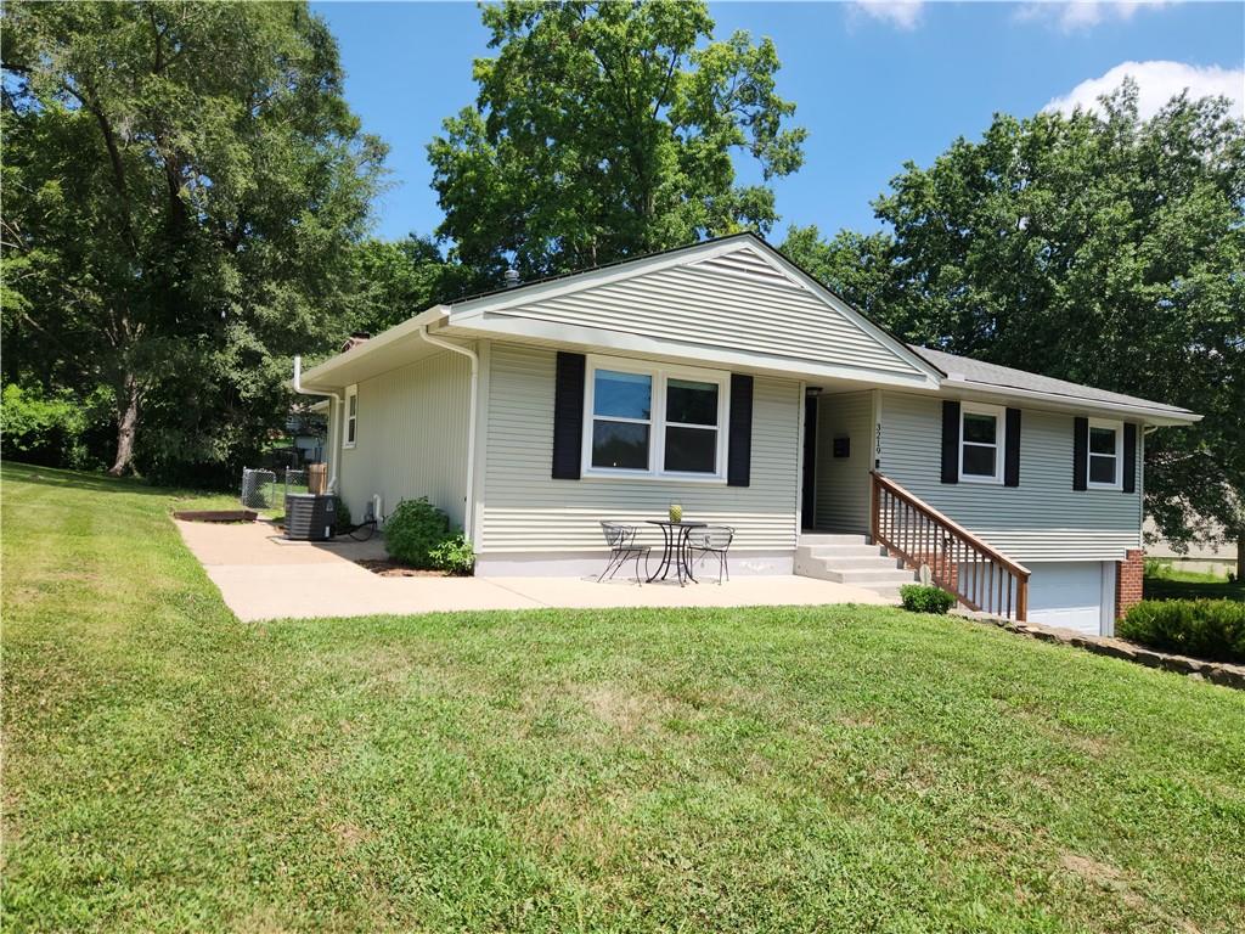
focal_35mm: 23
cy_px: 467
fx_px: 827
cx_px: 622
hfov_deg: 73.9
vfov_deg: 58.9
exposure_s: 1/1108
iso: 20
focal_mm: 5.4
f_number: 1.8
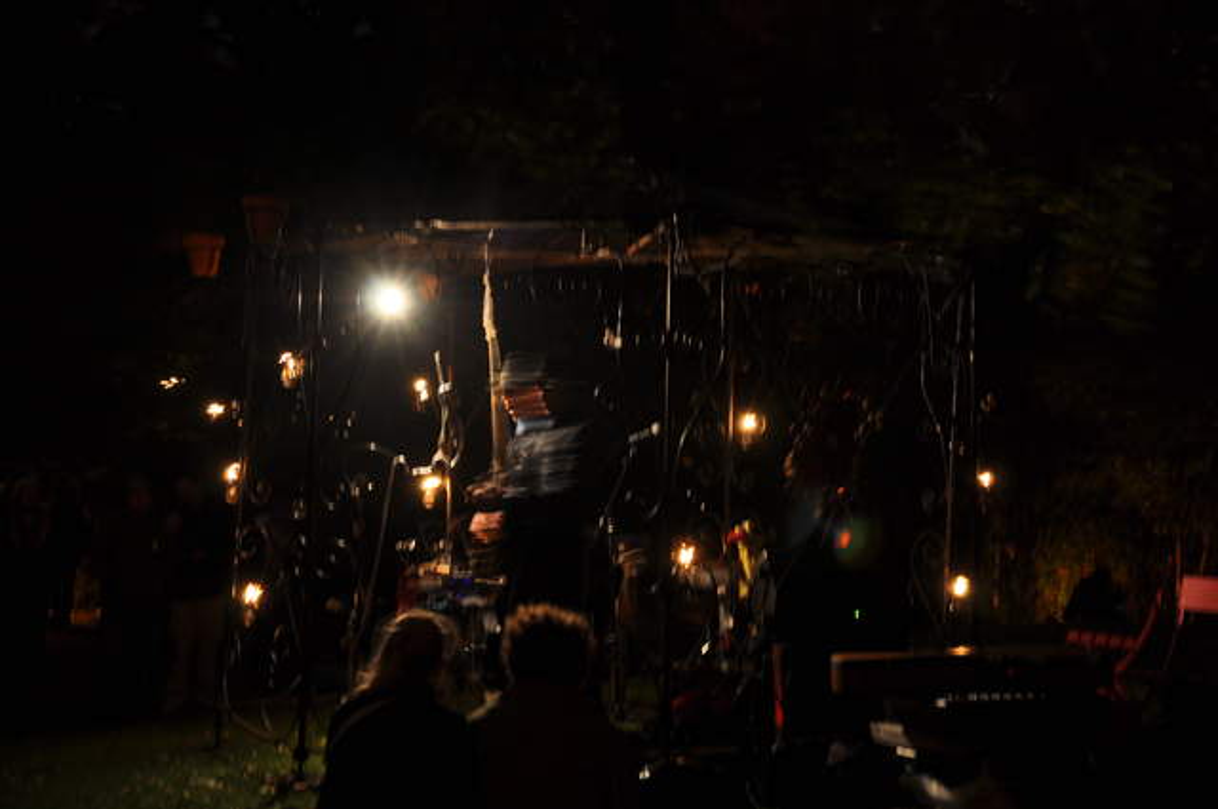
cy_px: 404
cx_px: 609
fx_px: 2129
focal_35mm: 63
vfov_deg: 21.5
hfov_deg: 31.9
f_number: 7.1
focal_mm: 42
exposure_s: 3
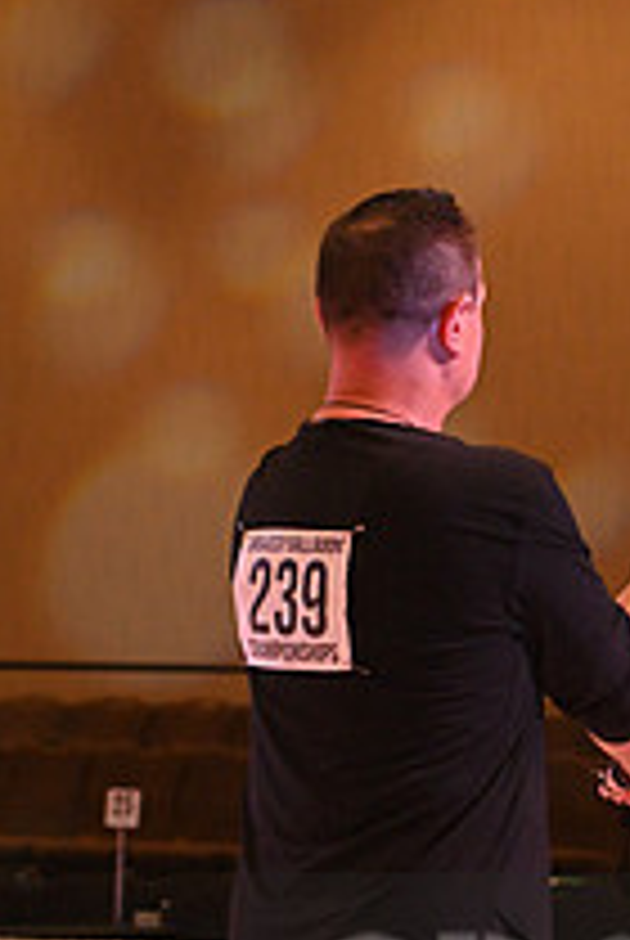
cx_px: 866
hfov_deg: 7.0
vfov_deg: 10.5
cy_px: 1025
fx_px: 5075
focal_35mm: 194
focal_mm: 70
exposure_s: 1/400
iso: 2000
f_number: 5
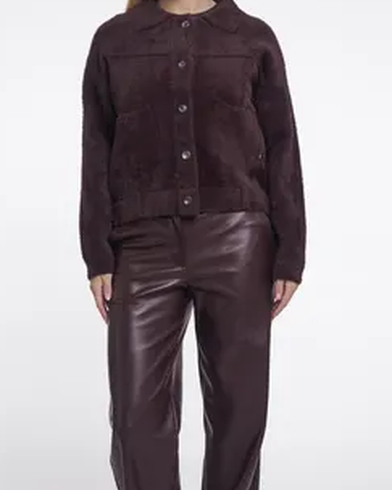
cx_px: 174
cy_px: 267
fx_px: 1175
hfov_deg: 18.9
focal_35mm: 81
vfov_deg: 23.6
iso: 125
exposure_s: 1/160
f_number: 8
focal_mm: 52
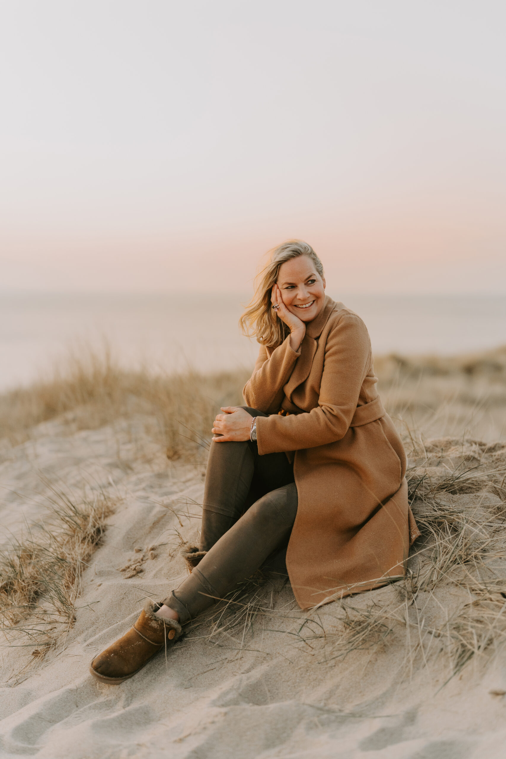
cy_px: 380
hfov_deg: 27.0
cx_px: 253
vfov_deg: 39.6
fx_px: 1054
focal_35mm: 50
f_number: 1.4
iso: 1600
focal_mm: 50
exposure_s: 1/800
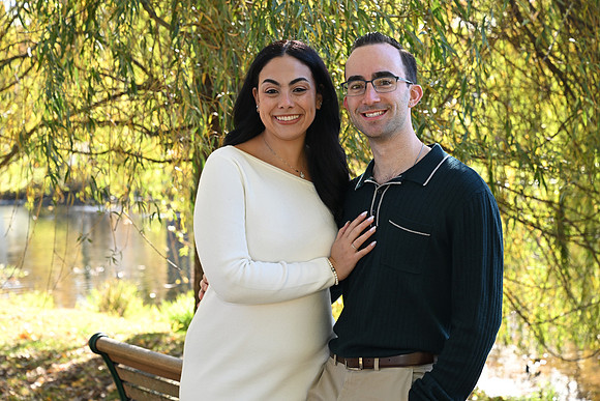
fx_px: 1167
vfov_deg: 19.5
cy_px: 200
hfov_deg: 28.8
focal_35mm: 70
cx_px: 300
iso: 200
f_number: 5.6
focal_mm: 70
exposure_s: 1/100
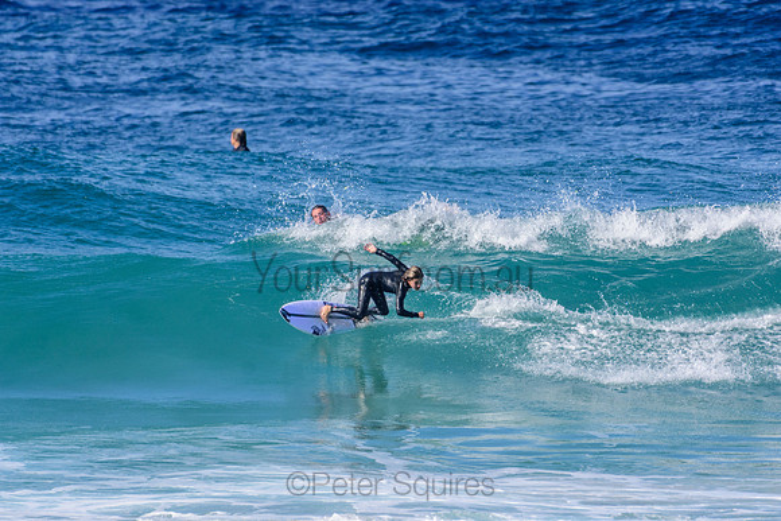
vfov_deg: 1.8
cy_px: 260
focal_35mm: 750
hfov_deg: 2.7
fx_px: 16274
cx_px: 390
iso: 320
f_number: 5.6
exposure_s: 1/2000
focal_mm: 500
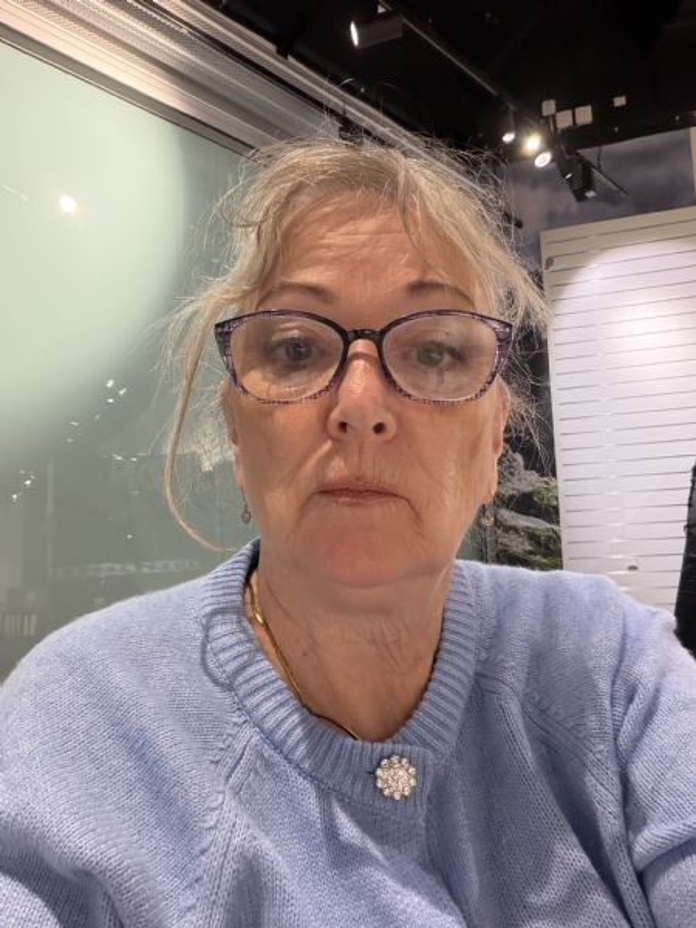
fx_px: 804
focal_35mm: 30
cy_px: 464
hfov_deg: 46.8
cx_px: 348
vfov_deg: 60.0
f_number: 1.9
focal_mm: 2.71
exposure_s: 1/50
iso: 250
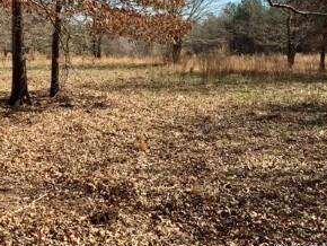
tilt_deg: -3.4
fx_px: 454
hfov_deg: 39.3
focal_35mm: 48
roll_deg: -0.9
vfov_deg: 29.7
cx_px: 118
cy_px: 56
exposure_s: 1/938
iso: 25
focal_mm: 4.15
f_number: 2.2
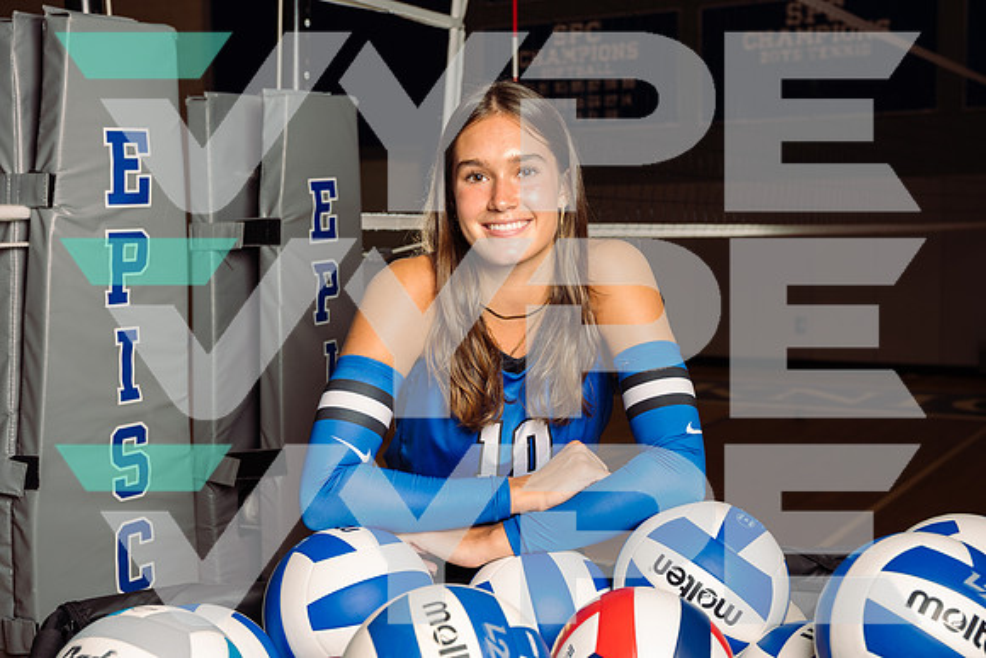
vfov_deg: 26.5
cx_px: 493
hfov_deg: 38.9
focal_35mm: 51
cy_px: 329
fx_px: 1397
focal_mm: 51
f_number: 5.6
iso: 200
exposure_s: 1/200
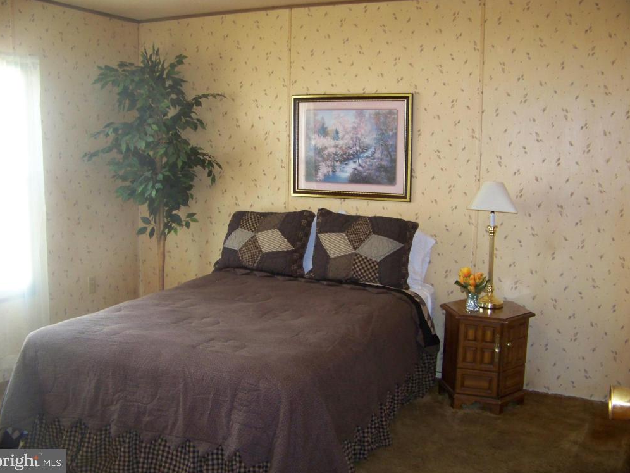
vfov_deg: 38.7
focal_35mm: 37
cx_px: 311
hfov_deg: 50.1
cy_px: 232
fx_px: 673
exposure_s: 1/30
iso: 200
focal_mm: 5.85
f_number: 2.8
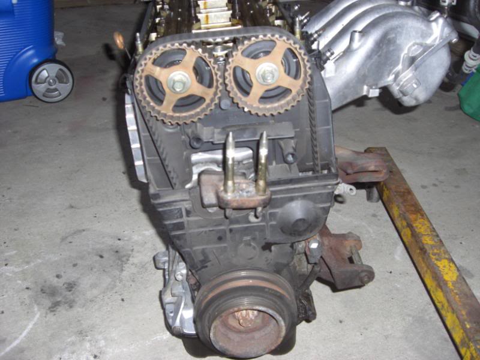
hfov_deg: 49.0
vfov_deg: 37.7
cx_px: 240
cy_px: 180
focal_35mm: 38
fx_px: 527
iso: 200
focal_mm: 6.2
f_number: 2.7
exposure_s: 1/60
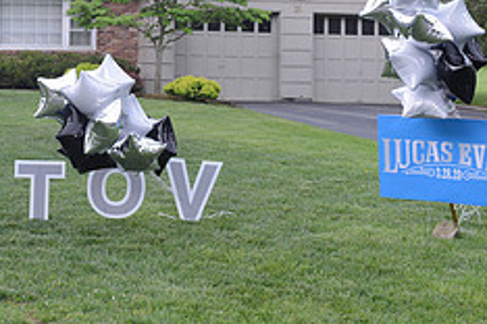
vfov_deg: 14.4
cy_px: 11
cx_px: -15
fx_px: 1272
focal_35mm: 94
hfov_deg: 20.9
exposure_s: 1/100
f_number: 5.6
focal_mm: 38
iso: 640
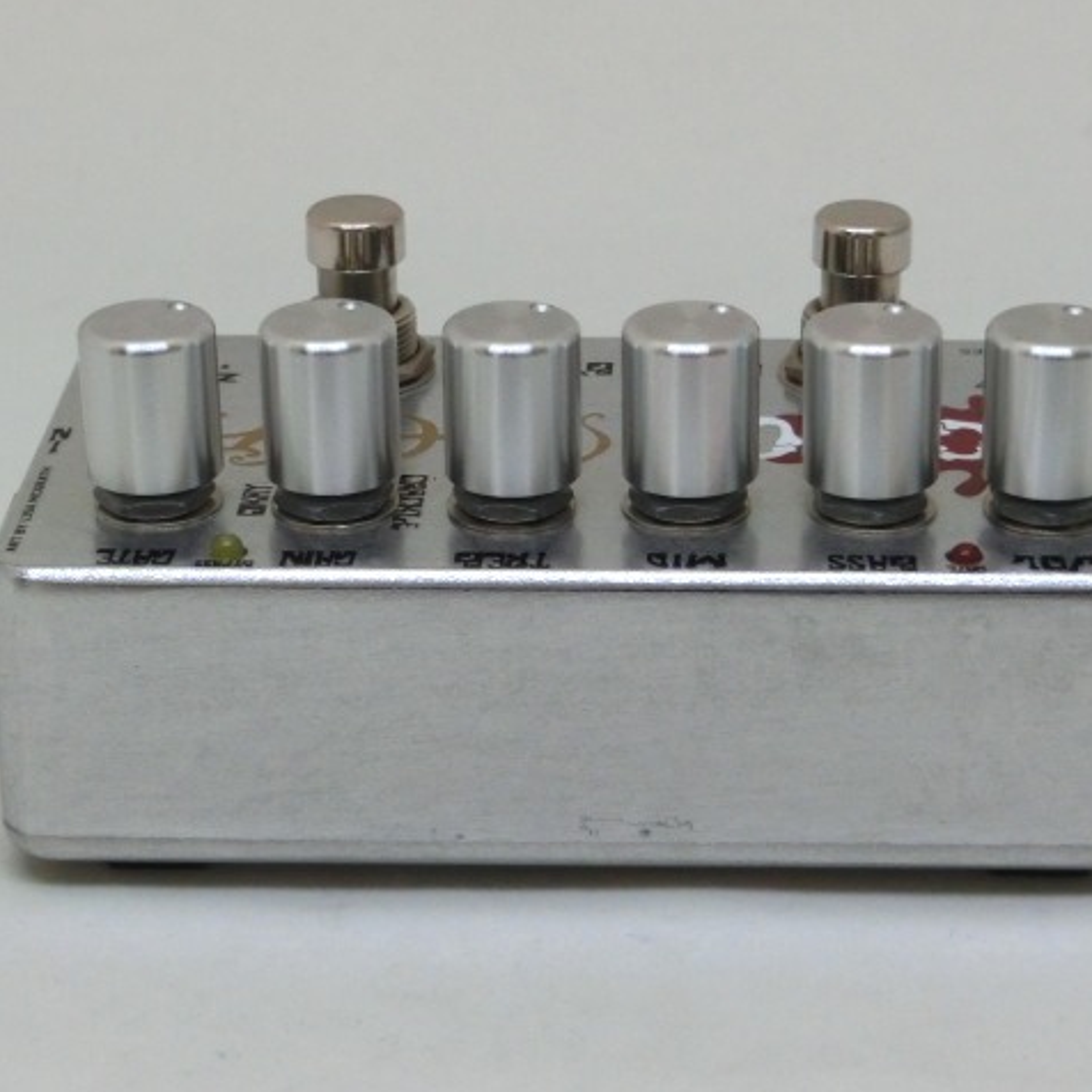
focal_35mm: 95
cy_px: 548
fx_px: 3391
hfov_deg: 18.3
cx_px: 583
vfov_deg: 18.3
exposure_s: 1/80
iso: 640
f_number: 5.4
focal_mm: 14.3
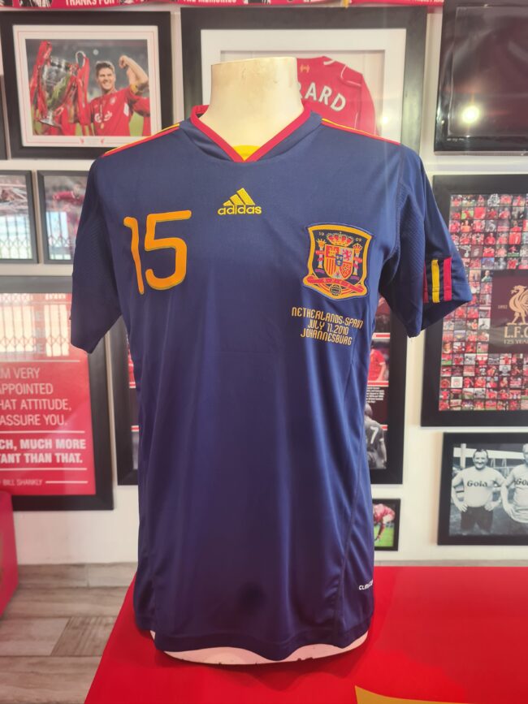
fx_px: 529
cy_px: 352
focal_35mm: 26
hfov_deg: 53.1
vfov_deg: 67.3
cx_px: 264
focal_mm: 5.4
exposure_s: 1/50
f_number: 1.8
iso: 100
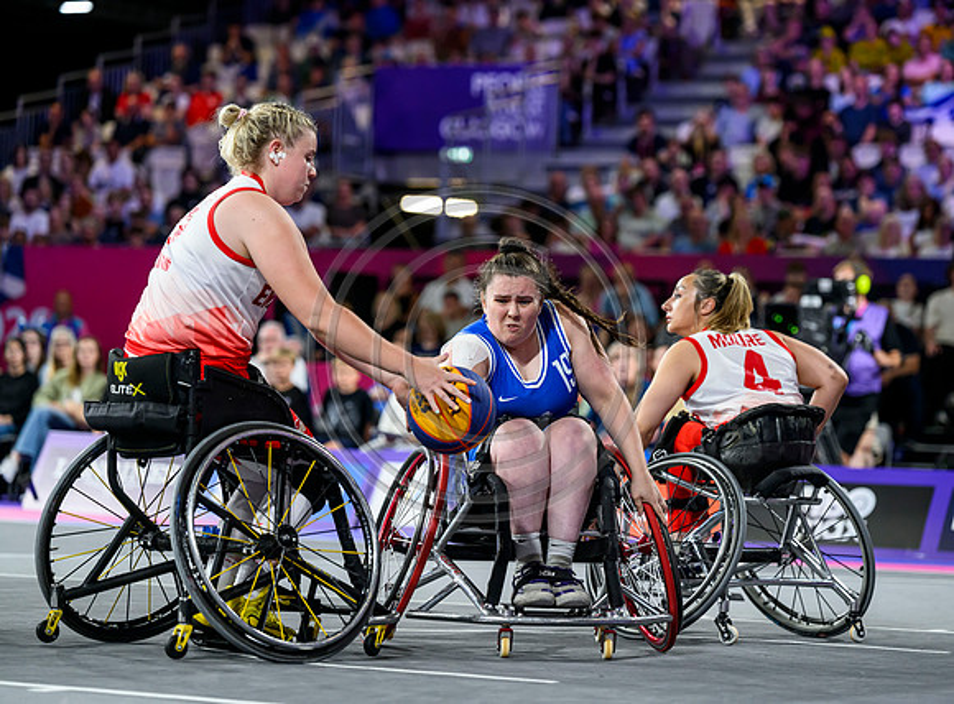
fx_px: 3809
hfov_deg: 14.3
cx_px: 527
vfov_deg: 10.6
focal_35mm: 139
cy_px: 352
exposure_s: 1/1600
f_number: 3.2
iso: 2500
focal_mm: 130
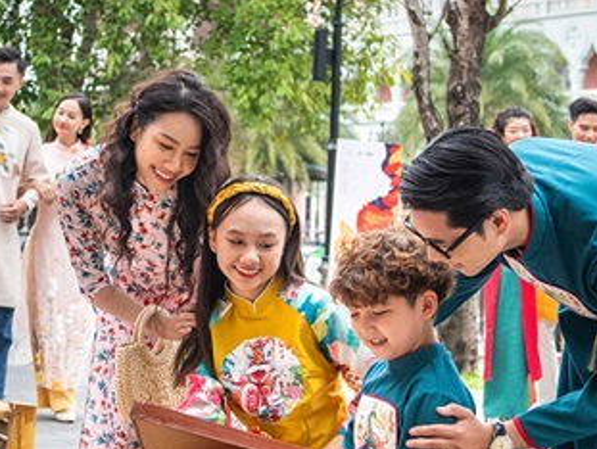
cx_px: 213
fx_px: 1865
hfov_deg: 18.2
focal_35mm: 108
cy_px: 207
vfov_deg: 13.7
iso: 400
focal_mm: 35
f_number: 3.5
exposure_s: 1/320
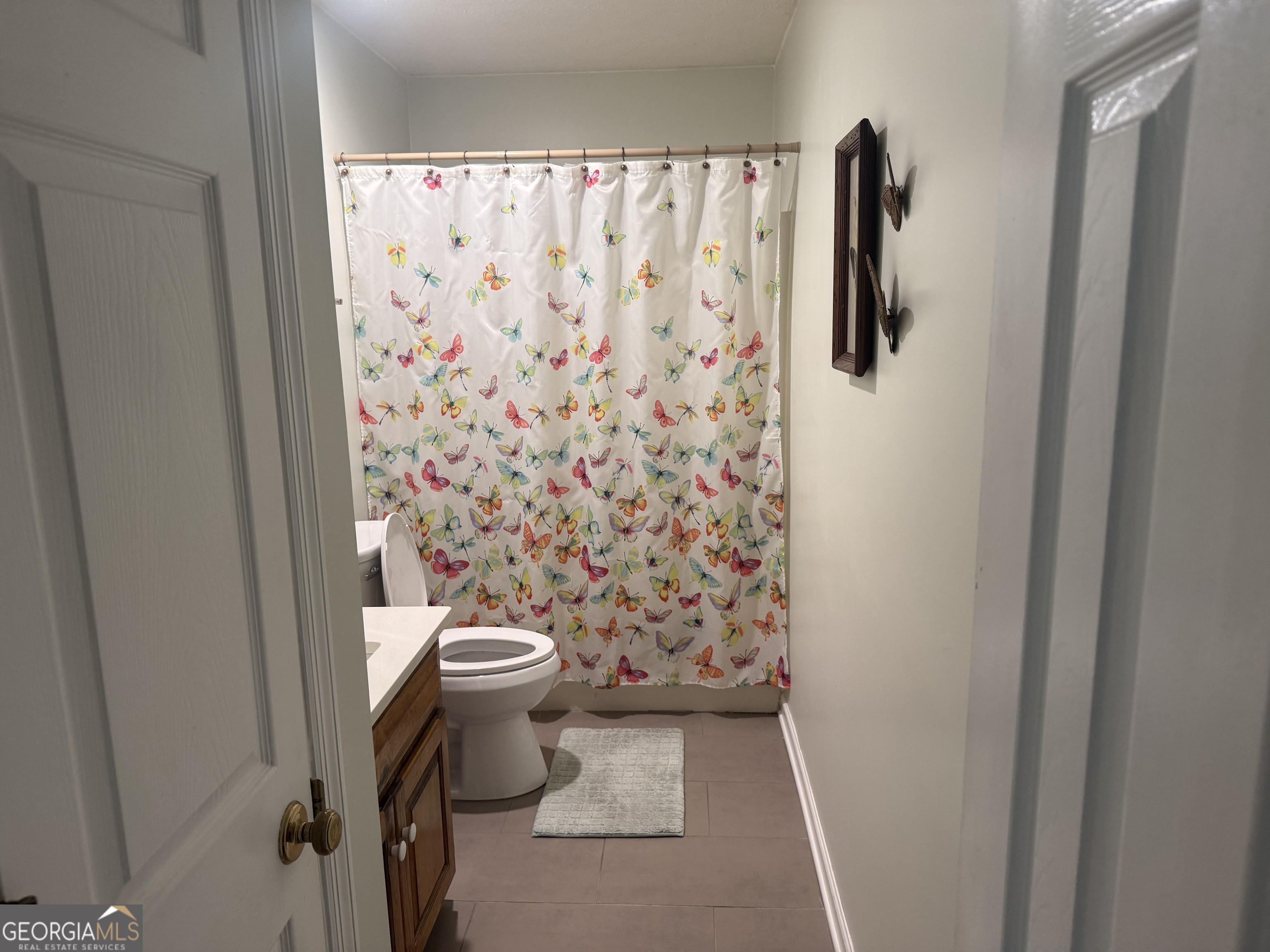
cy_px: 476
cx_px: 635
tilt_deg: -11.6
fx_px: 881
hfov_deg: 71.6
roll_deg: +0.4
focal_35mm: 24
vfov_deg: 56.8
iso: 160
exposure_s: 1/60
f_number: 1.78
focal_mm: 6.76
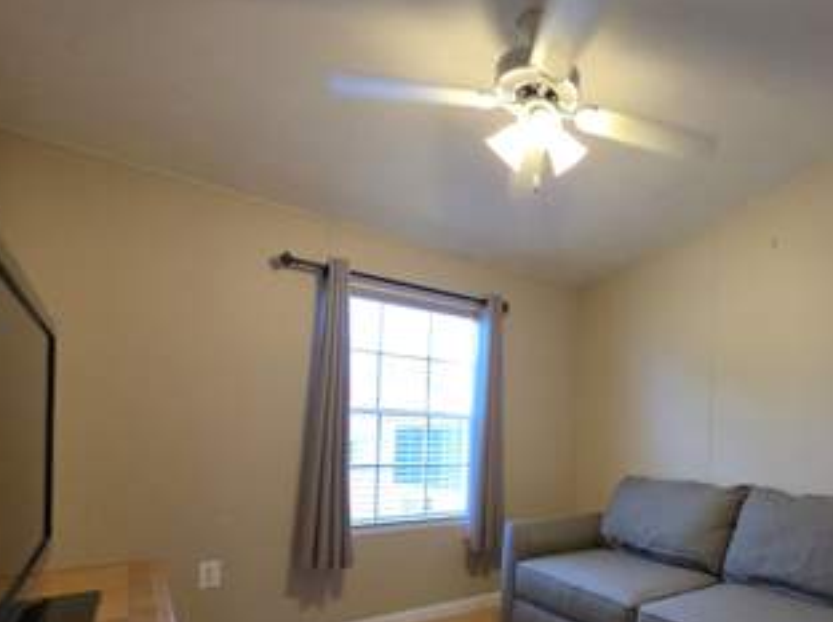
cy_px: 428
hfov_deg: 77.3
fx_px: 481
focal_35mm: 20
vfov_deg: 63.7
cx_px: 598
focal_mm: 2.2
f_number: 1.9
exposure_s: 1/120
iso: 320
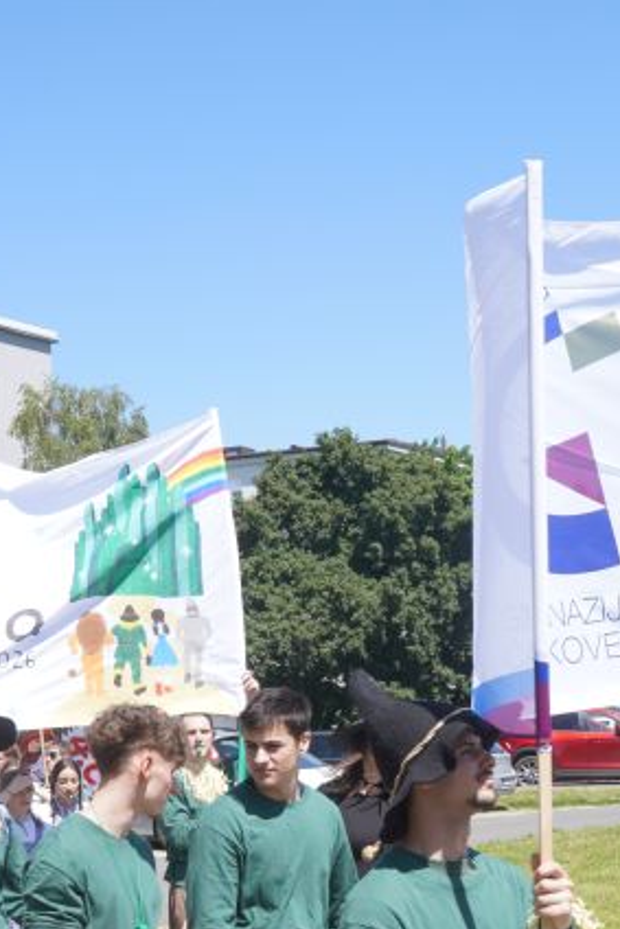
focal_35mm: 71
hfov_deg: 18.9
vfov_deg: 27.8
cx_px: 486
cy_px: 723
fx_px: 1843
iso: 100
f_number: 7.1
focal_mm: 20.4
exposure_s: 1/200
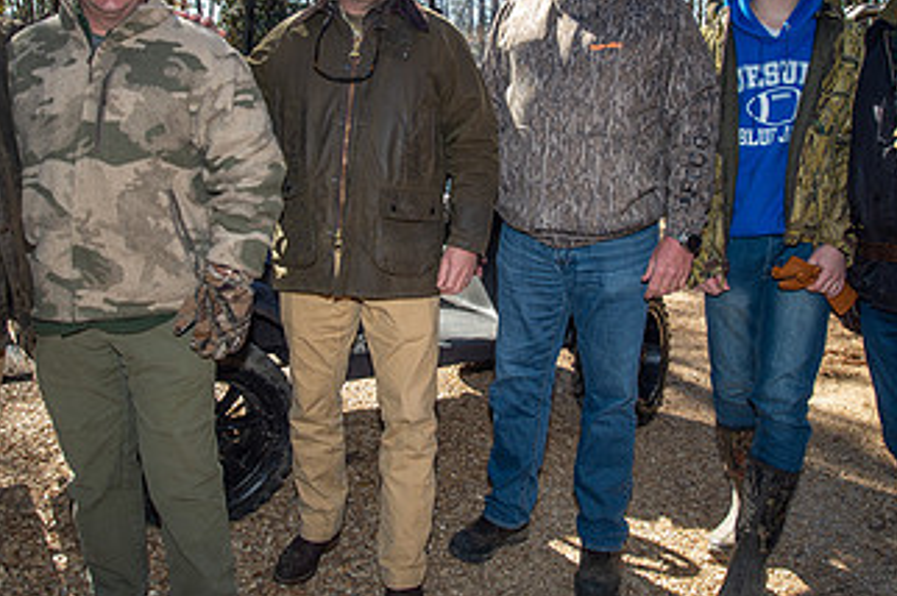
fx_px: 896
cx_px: 446
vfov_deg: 36.0
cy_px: 156
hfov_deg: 53.2
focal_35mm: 36
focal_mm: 20
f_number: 6.3
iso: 250
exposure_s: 1/160
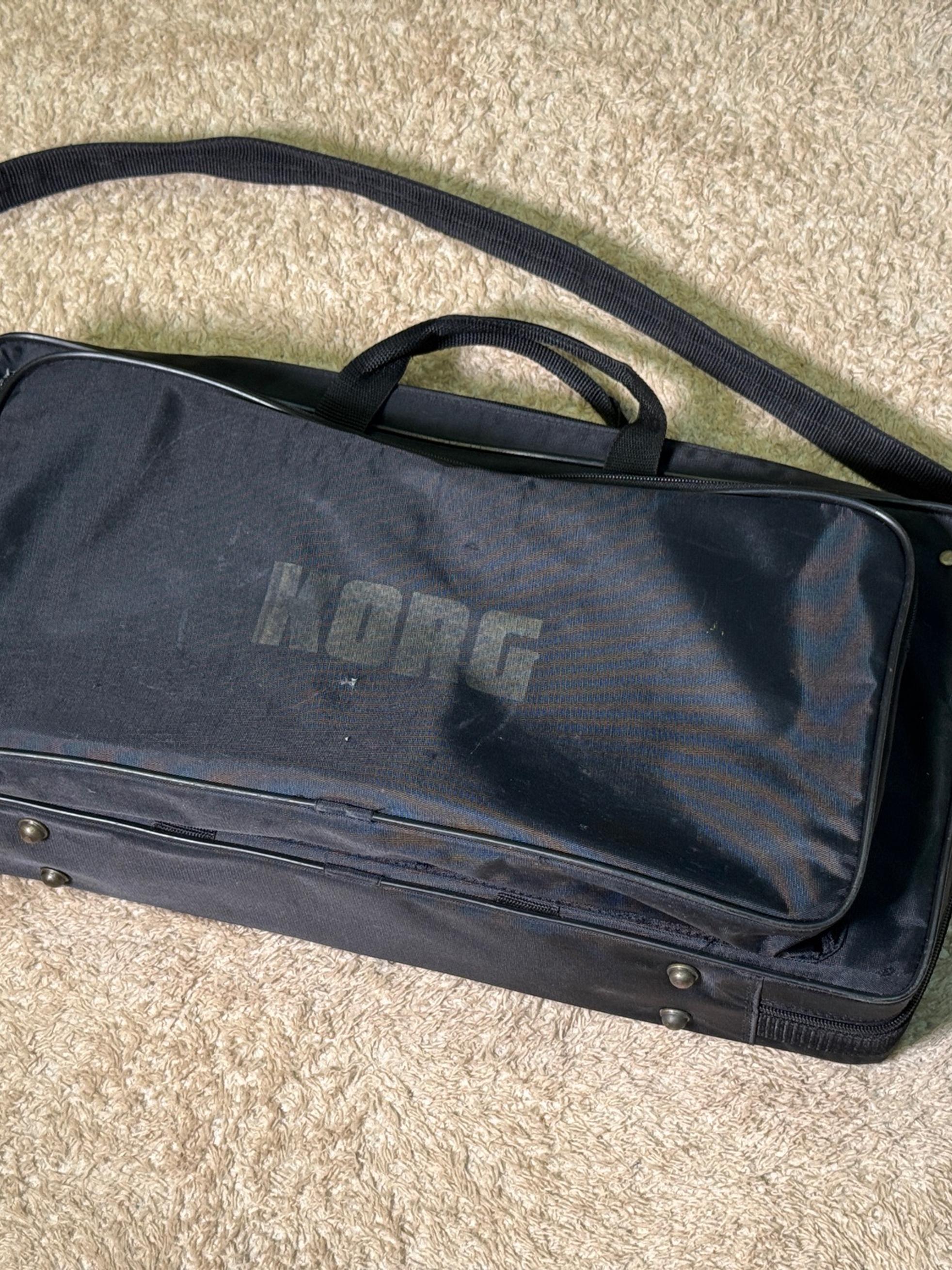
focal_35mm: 48
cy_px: 635
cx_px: 476
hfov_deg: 30.3
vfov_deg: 39.7
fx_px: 1760
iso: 64
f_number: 1.78
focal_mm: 6.76
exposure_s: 1/60
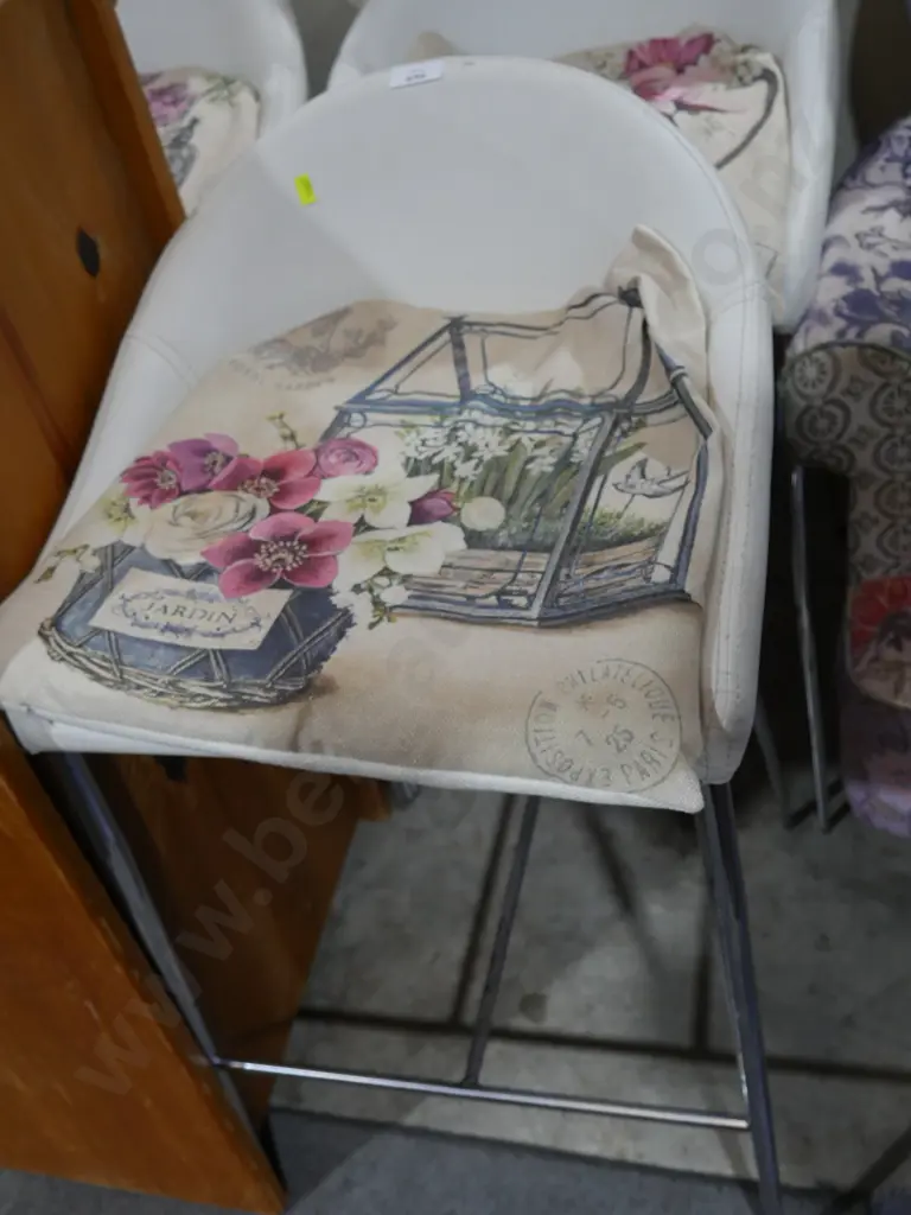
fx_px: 1333
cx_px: 456
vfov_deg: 49.0
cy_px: 608
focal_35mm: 38
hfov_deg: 37.7
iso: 1000
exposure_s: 1/125
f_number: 4.1
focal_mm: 19
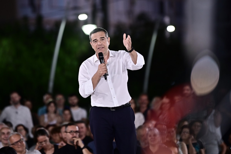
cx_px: 116
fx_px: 1283
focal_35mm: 200
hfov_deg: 10.3
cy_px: 77
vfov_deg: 6.9
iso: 800
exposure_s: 1/320
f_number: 2.8
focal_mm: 200
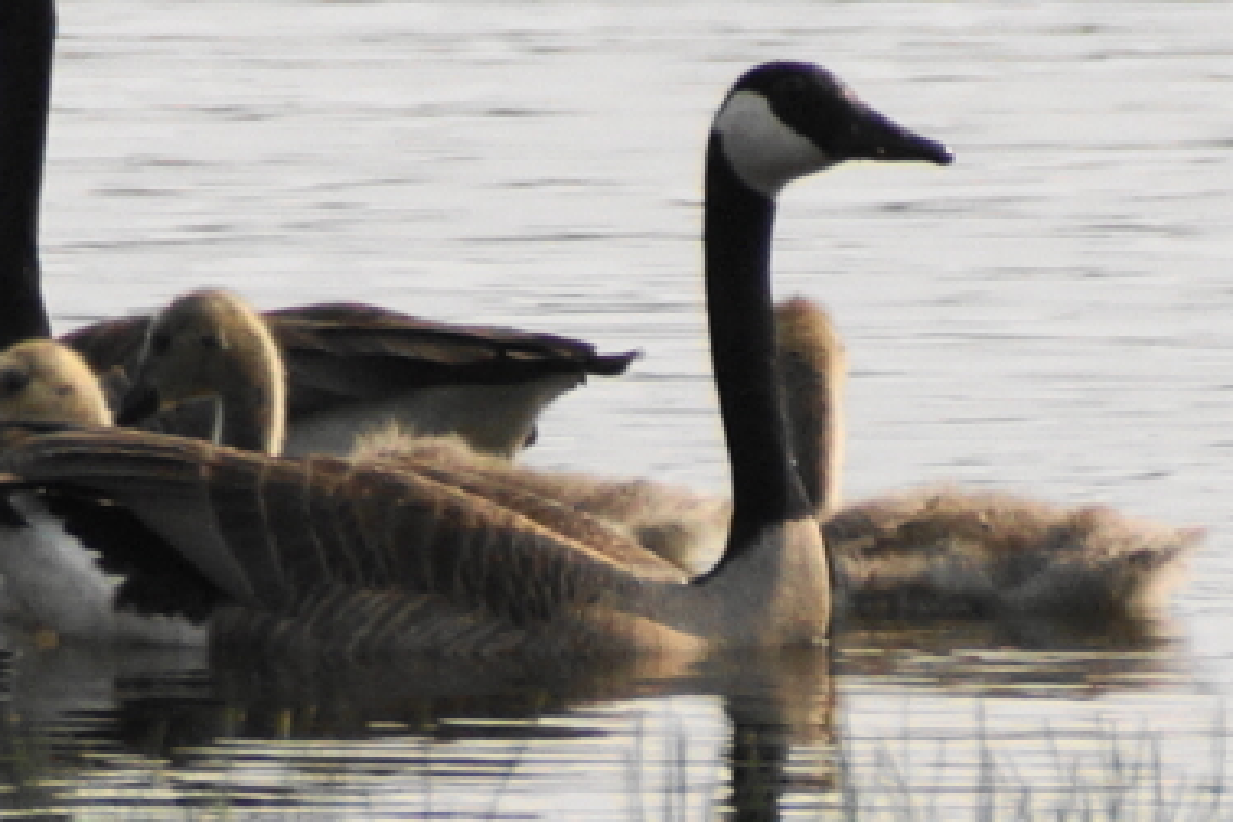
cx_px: 706
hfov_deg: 2.1
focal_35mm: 992
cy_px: 411
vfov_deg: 1.4
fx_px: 33973
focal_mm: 250
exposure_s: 1/400
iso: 200
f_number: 6.3
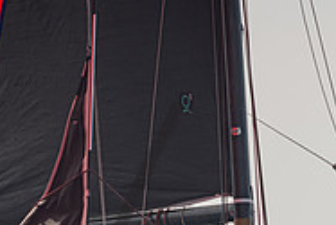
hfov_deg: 1.7
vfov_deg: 1.2
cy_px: 307
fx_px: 11003
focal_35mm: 1178
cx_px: 199
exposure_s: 1/2500
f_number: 6.3
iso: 320
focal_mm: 380
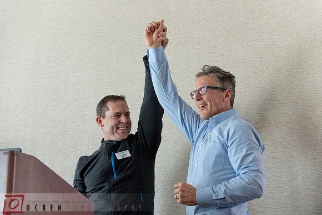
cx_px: 161
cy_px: 108
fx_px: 805
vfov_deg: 15.2
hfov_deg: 22.6
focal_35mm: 90
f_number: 3.5
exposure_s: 1/60
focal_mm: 90
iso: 800
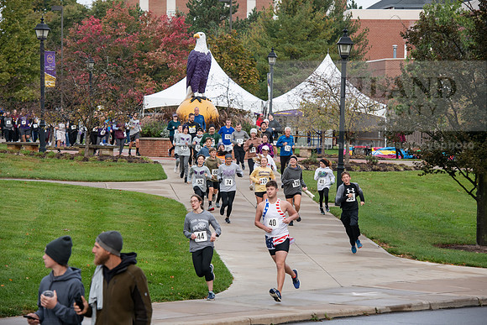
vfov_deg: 9.5
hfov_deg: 14.2
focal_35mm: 145
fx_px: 1962
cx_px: 244
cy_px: 162
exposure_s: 1/400
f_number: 6.3
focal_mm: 145
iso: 500
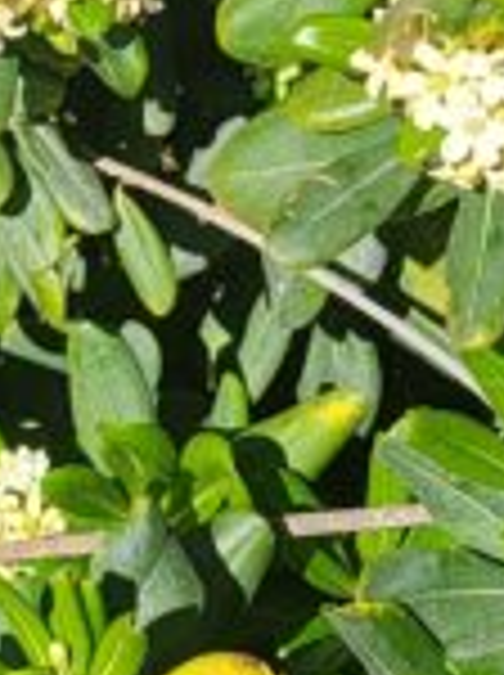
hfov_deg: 9.0
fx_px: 3193
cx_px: 234
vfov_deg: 11.7
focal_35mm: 164
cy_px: -243
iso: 40
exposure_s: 1/2216
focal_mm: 5
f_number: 1.8
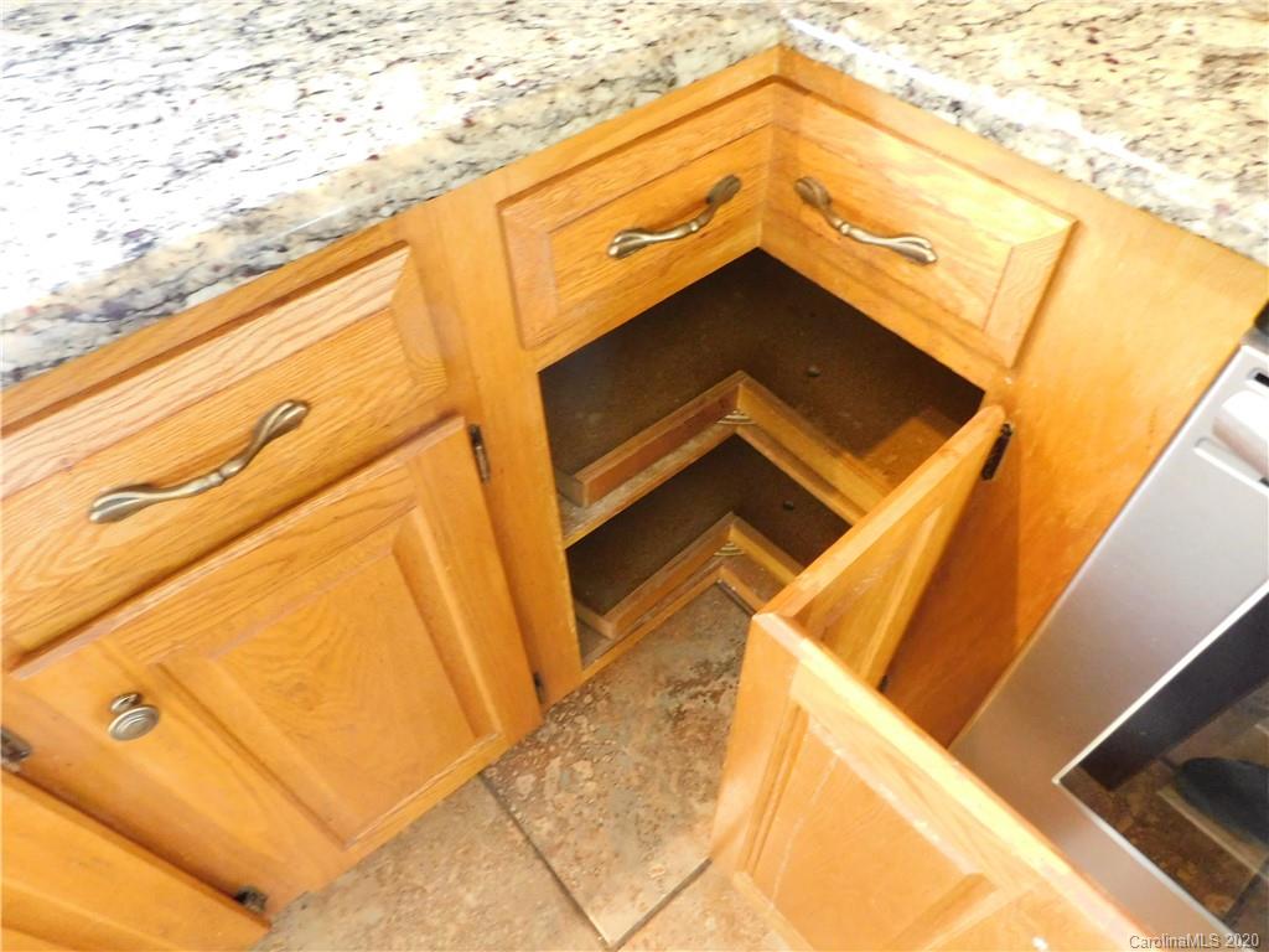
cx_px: 634
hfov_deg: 73.9
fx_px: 843
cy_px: 476
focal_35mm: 23
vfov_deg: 58.9
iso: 800
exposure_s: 1/5
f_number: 3
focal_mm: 4
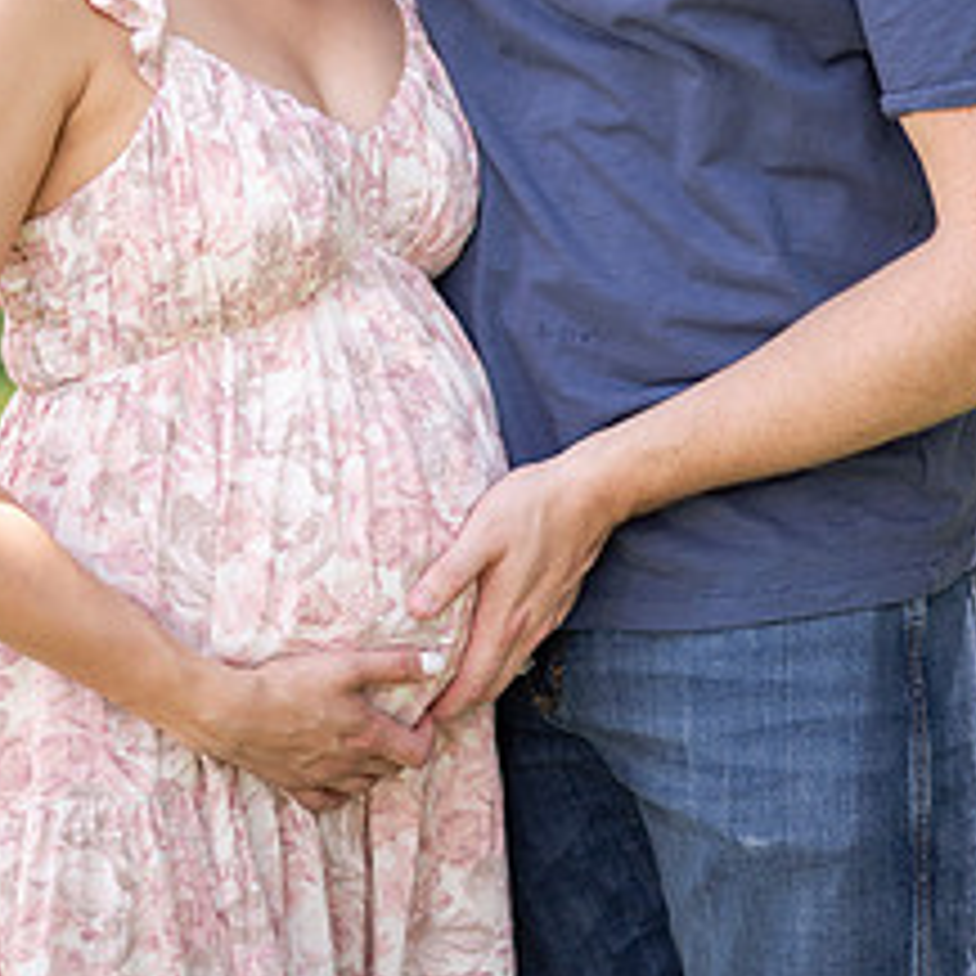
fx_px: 4785
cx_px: 387
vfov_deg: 11.5
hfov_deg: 11.6
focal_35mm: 150
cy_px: 22
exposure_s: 1/1250
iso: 320
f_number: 2
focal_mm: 85
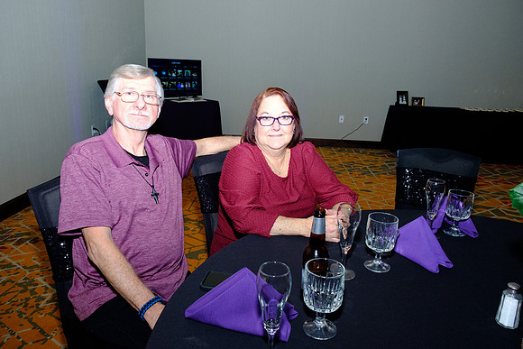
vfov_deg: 48.0
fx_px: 392
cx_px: 262
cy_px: 174
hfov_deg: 67.4
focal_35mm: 27
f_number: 5.6
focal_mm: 18
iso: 1600
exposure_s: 1/160
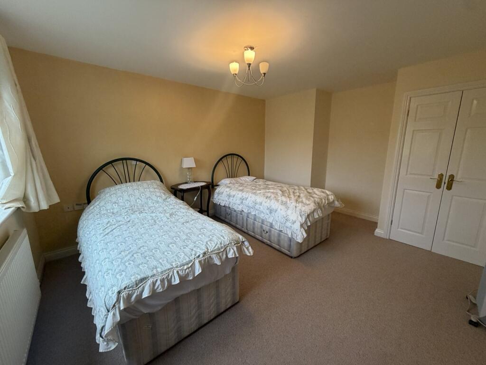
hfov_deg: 102.1
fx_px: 197
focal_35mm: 14
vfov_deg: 85.7
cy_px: 182
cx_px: 243
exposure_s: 1/50
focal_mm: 2.22
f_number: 2.2
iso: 200
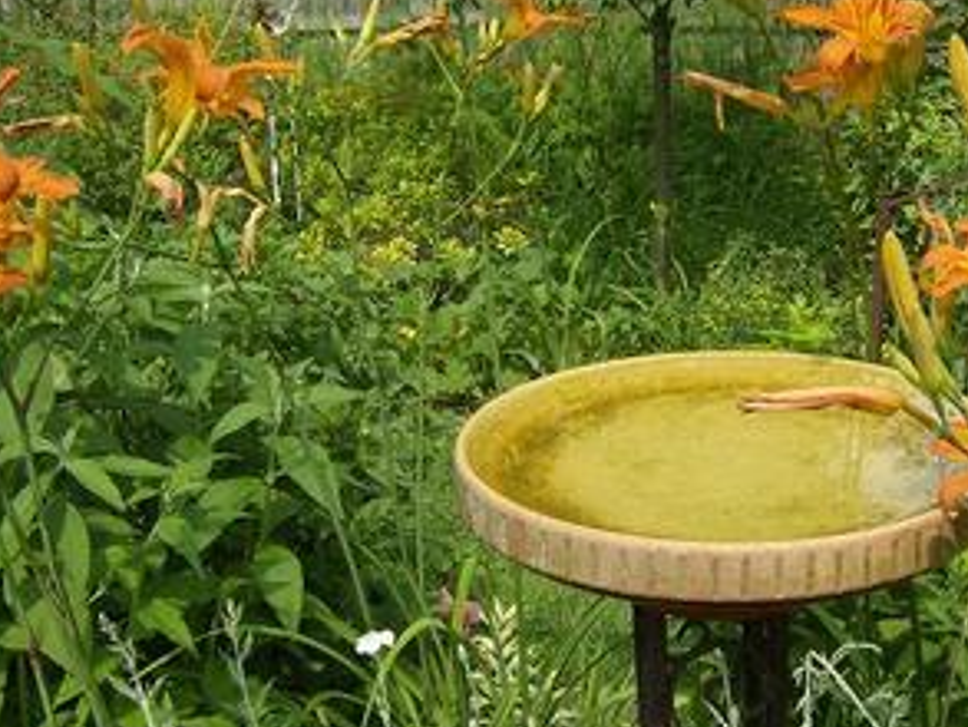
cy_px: 373
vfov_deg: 27.1
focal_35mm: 54
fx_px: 1511
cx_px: 542
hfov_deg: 35.5
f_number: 4.7
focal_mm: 6
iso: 100
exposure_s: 1/463
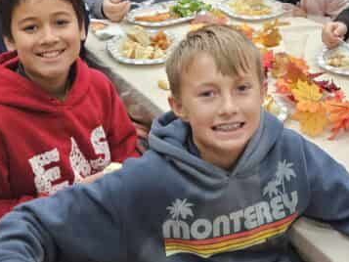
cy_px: 3
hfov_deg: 28.1
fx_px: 666
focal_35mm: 66
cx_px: 323
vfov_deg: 21.5
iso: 640
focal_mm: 5.4
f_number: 1.8
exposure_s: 1/120
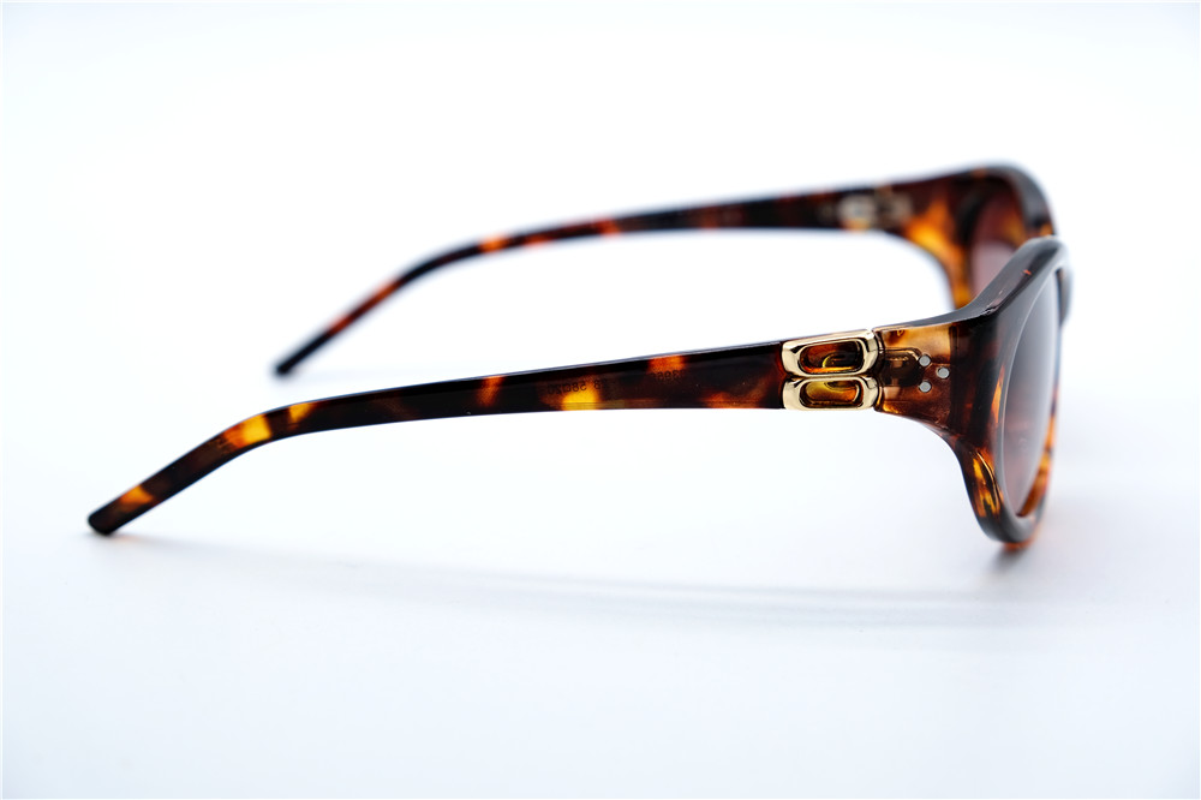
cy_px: 400
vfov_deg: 19.7
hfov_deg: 29.3
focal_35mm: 69
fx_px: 2301
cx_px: 600
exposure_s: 1/170
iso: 160
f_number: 5.6
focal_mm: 46.3
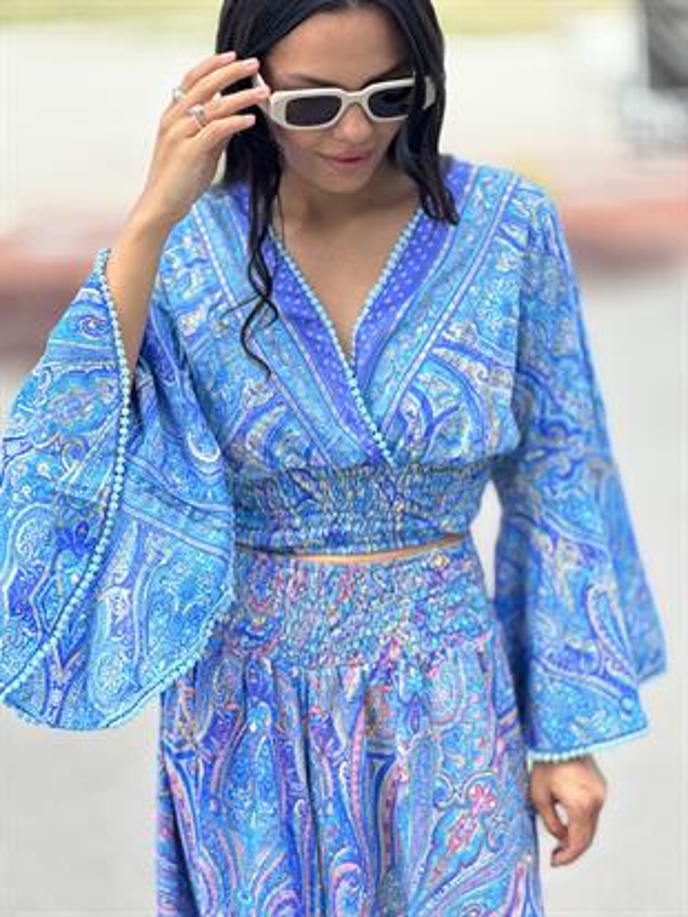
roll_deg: +1.2
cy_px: 458
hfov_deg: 19.1
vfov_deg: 25.3
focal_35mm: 77
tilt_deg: -14.0
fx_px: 2039
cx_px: 344
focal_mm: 9
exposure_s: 1/170
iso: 40
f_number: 2.8
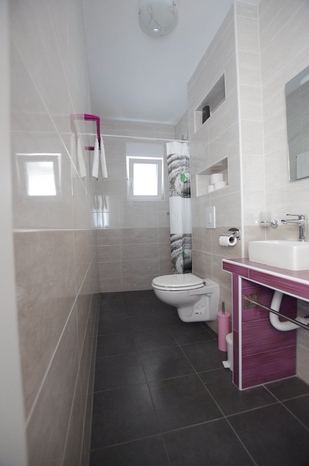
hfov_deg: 77.1
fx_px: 194
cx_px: 154
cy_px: 233
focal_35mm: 15
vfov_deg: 100.5
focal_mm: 10
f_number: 3.5
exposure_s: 1/8
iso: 3200
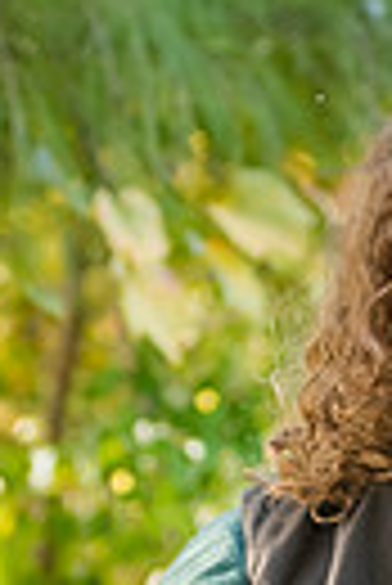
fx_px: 4512
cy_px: 670
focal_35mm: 277
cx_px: 541
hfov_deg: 4.9
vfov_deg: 7.4
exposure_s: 1/320
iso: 640
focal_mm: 80
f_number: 4
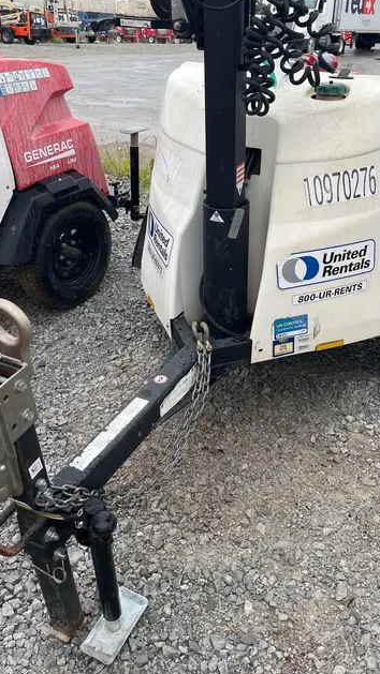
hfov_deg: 35.5
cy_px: 294
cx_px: 228
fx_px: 591
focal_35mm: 33
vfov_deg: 59.3
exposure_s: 1/928
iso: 50
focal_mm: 5.1
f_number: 1.6
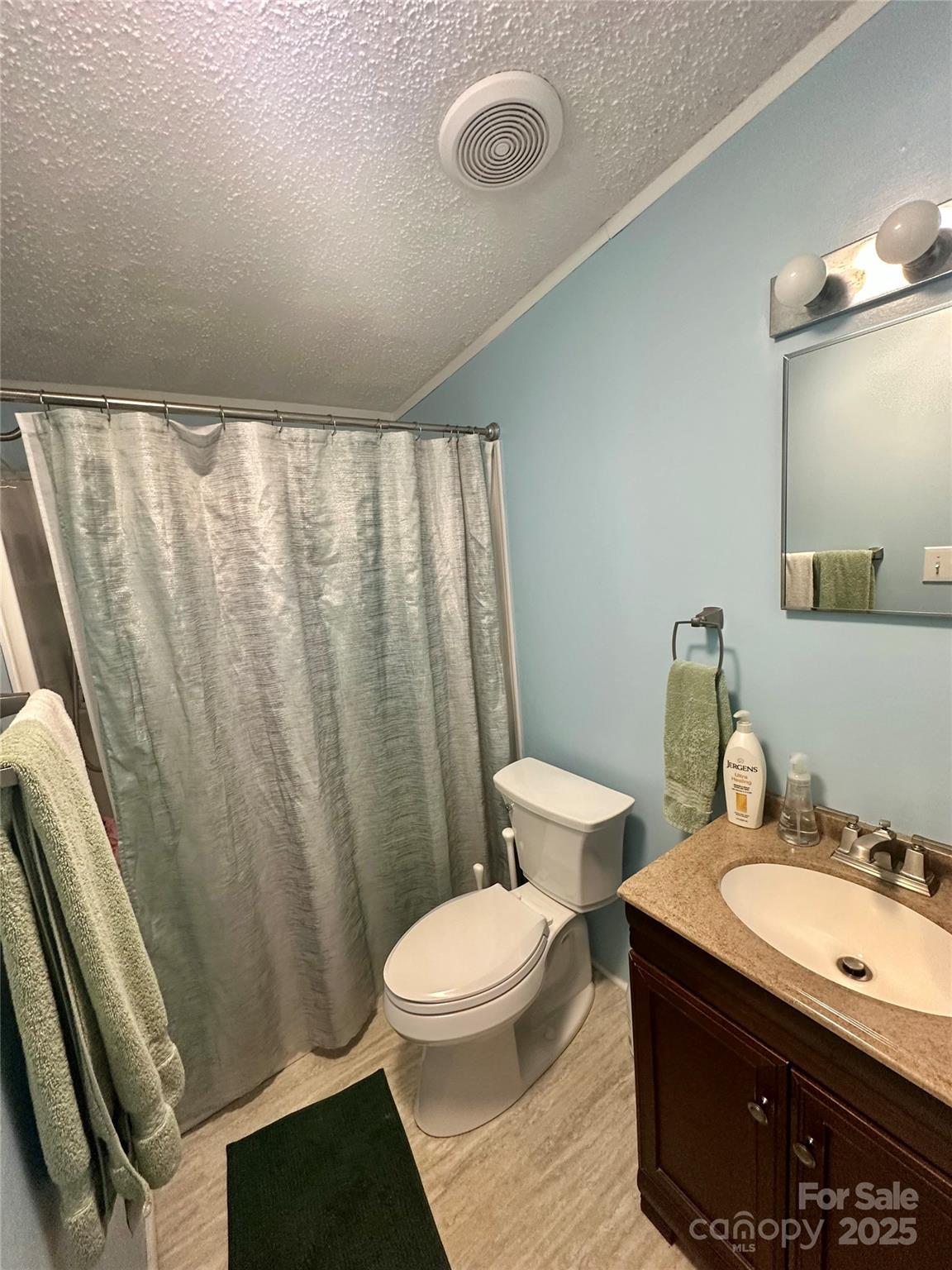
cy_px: 635
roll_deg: +3.7
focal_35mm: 14
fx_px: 513
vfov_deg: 102.1
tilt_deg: -10.1
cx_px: 476
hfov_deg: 85.7
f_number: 2.2
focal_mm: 2.22
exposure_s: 1/60
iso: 250
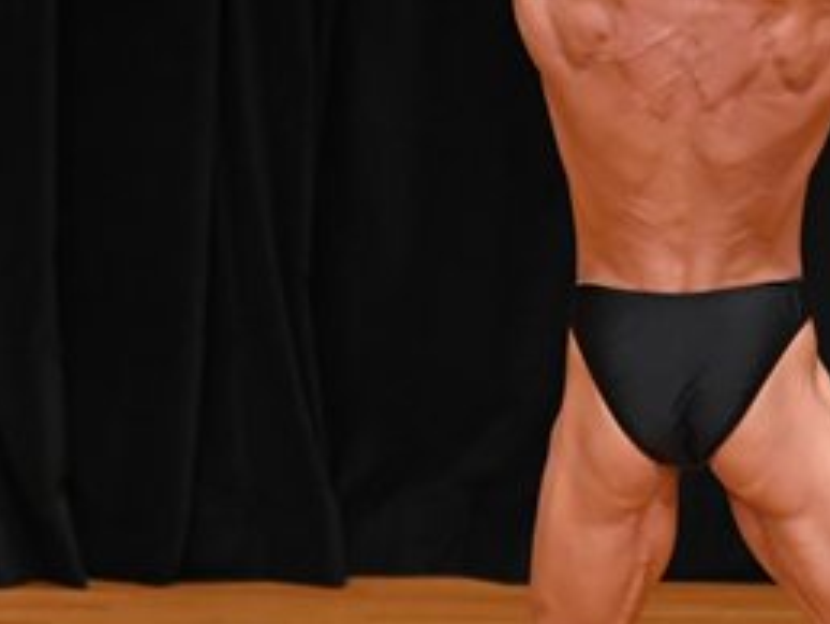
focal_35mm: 779
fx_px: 18696
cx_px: 706
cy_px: 360
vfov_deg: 1.9
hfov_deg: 2.5
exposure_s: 1/400
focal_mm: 180
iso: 3200
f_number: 5.6
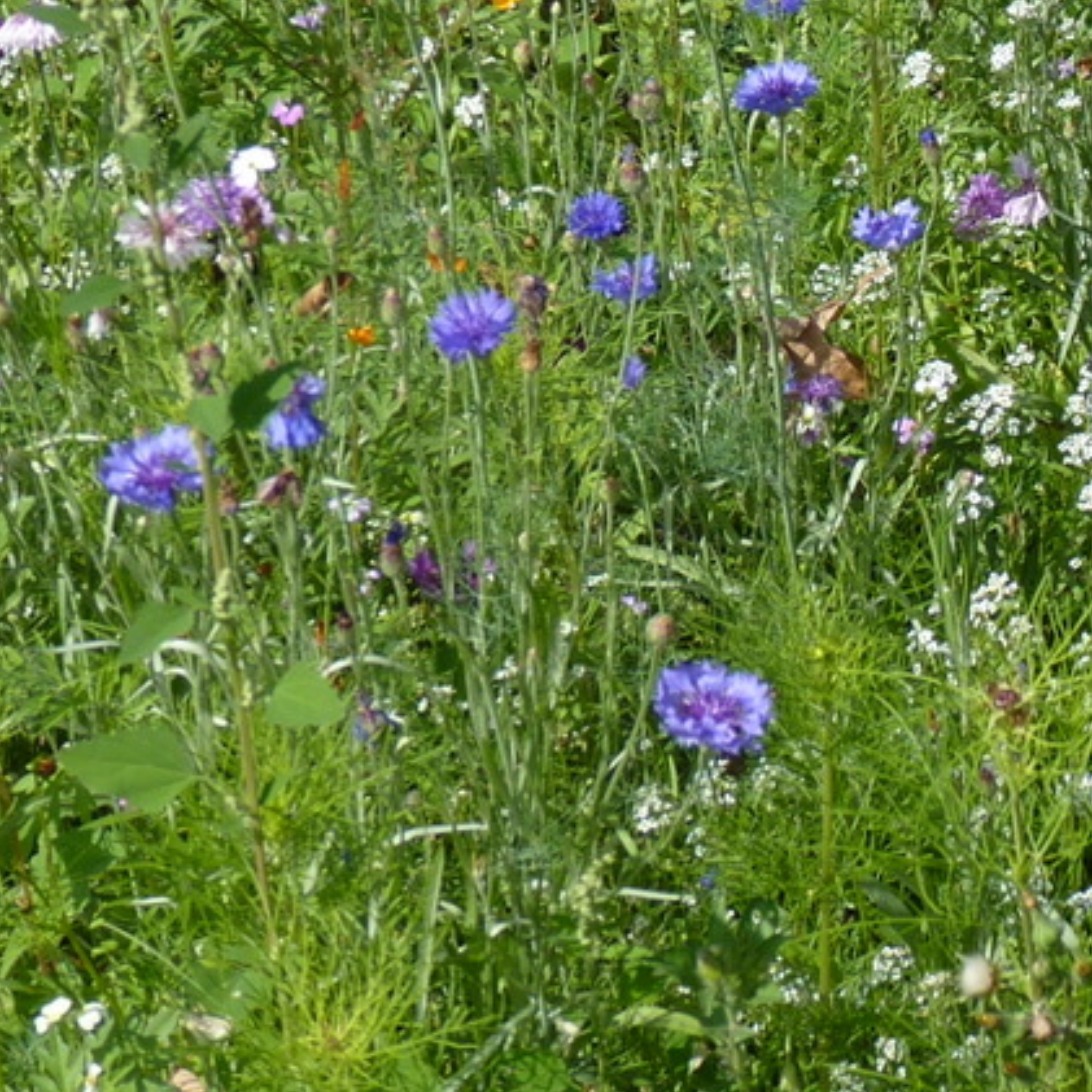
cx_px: 1229
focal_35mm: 178
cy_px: 187
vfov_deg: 9.8
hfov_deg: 9.7
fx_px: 6353
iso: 80
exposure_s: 1/800
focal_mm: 9.5
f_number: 3.2
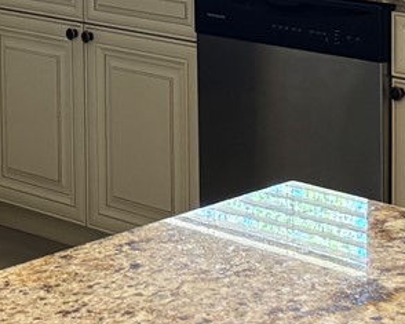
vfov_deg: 11.0
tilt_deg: -6.4
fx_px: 1654
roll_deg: +1.1
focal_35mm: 138
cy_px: -55
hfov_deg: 13.9
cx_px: 134
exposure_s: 1/60
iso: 200
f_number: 1.6
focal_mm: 5.96
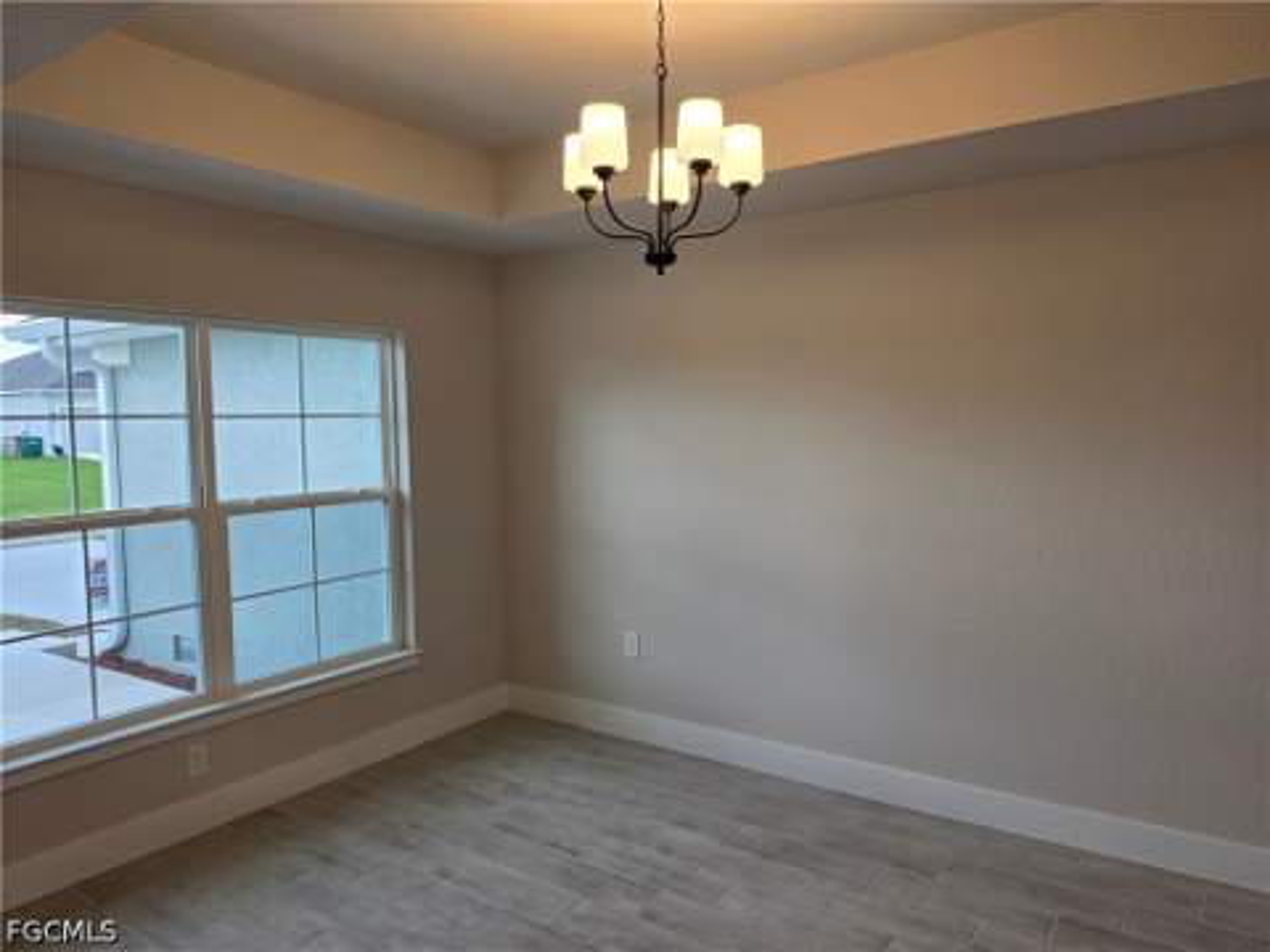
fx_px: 844
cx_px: 635
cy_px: 476
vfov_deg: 58.9
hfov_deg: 73.9
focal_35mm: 23
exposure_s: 1/120
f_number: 1.4
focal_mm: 6.5
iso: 32
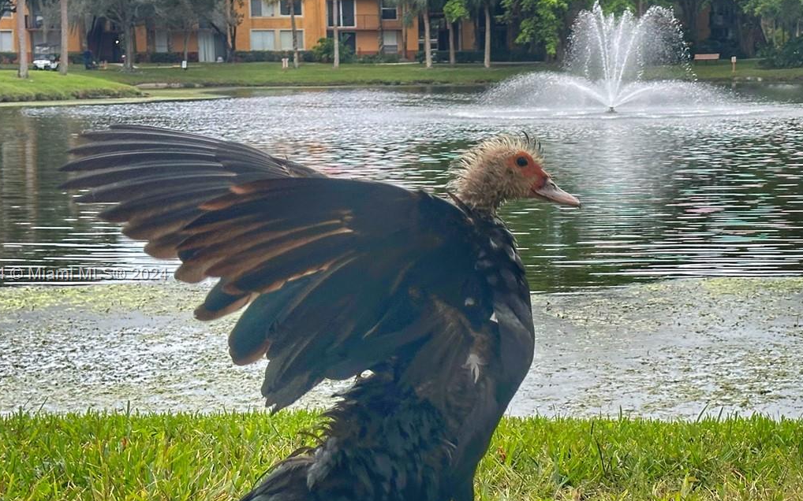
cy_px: 275
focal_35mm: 80
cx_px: 547
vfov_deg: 16.3
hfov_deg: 25.7
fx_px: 1751
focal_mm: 6.86
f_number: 1.78
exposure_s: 1/306
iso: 64
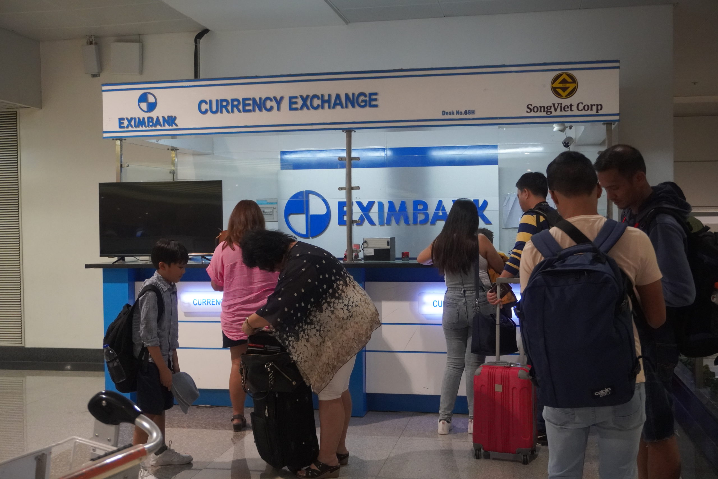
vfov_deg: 31.9
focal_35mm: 42
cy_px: 240
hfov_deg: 46.4
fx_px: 838
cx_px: 359
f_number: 4.5
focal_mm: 28
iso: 3200
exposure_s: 1/160
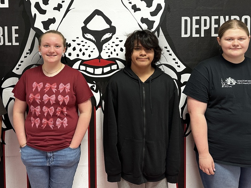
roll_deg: +0.9
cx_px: 100
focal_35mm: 35
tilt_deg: -3.3
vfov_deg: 40.0
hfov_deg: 52.3
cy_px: 59
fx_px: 254
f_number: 1.78
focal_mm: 6.86
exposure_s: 1/60
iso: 320
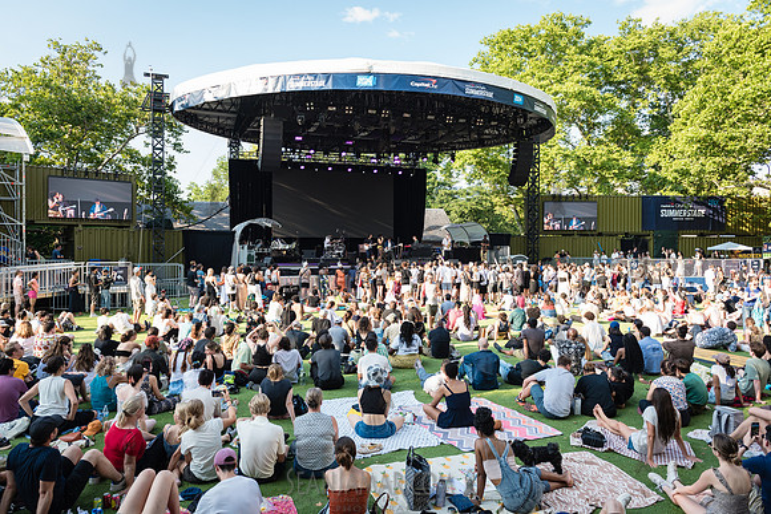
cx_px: 386
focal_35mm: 27
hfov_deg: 67.4
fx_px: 578
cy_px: 257
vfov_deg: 48.0
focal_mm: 27
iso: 400
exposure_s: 1/400
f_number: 4.5
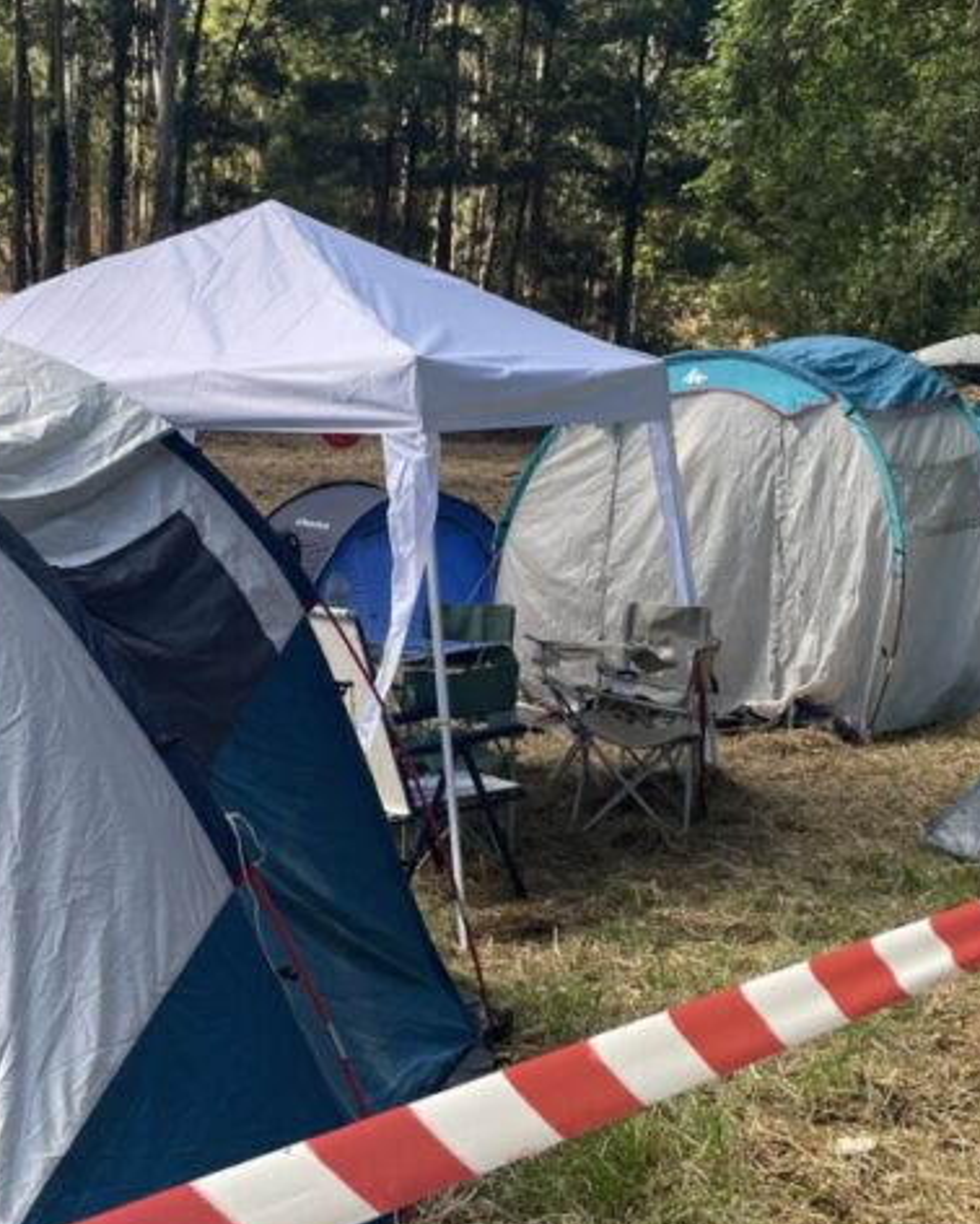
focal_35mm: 55
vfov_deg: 34.1
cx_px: 376
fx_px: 1993
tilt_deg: -7.3
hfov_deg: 27.5
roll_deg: -0.9
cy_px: 641
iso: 32
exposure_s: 1/245
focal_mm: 4.2
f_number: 1.6
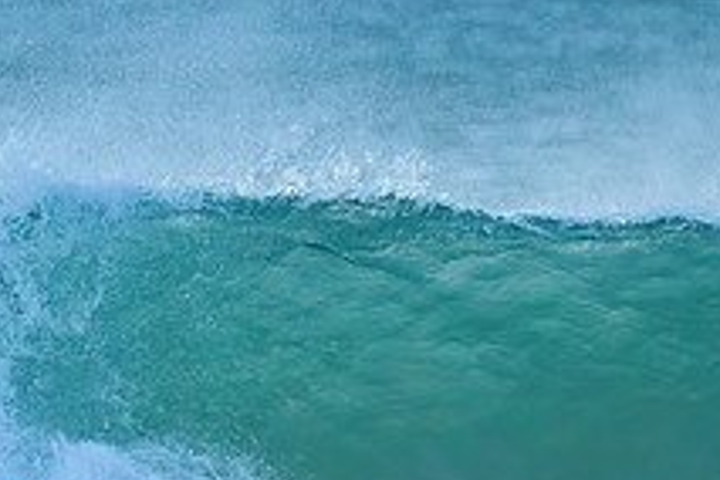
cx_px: 270
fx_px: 43657
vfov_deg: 0.6
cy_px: 529
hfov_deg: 0.9
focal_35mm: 2183
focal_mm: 800
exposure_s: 1/1600
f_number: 11
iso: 5600
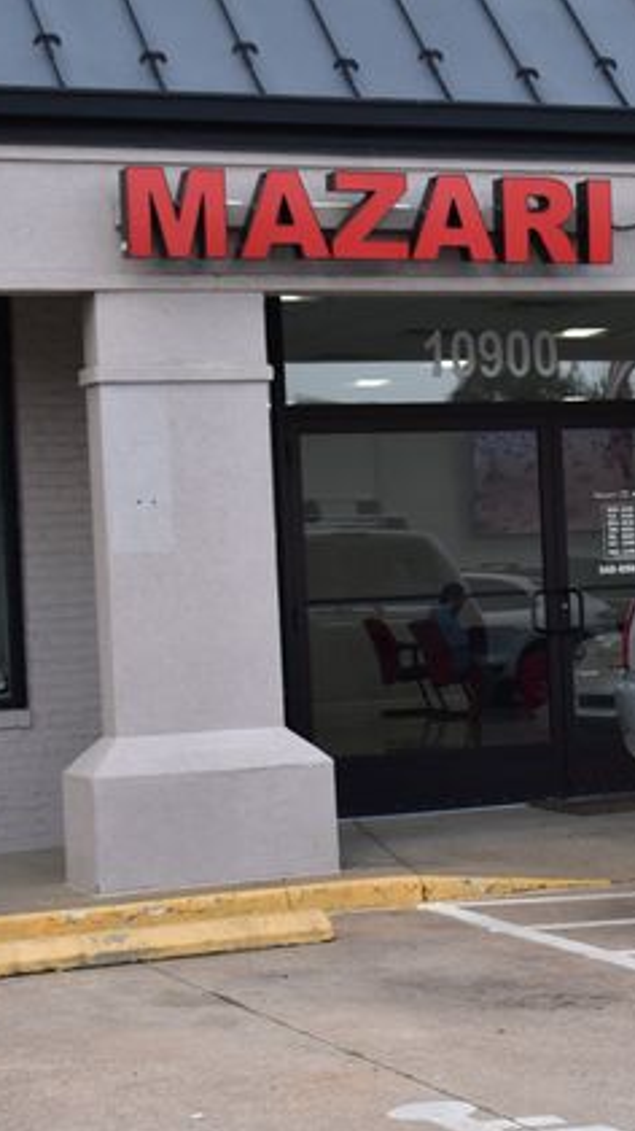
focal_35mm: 91
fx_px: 2726
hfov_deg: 13.0
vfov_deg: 23.4
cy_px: 568
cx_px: 740
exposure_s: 1/200
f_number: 10
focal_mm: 38
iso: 400
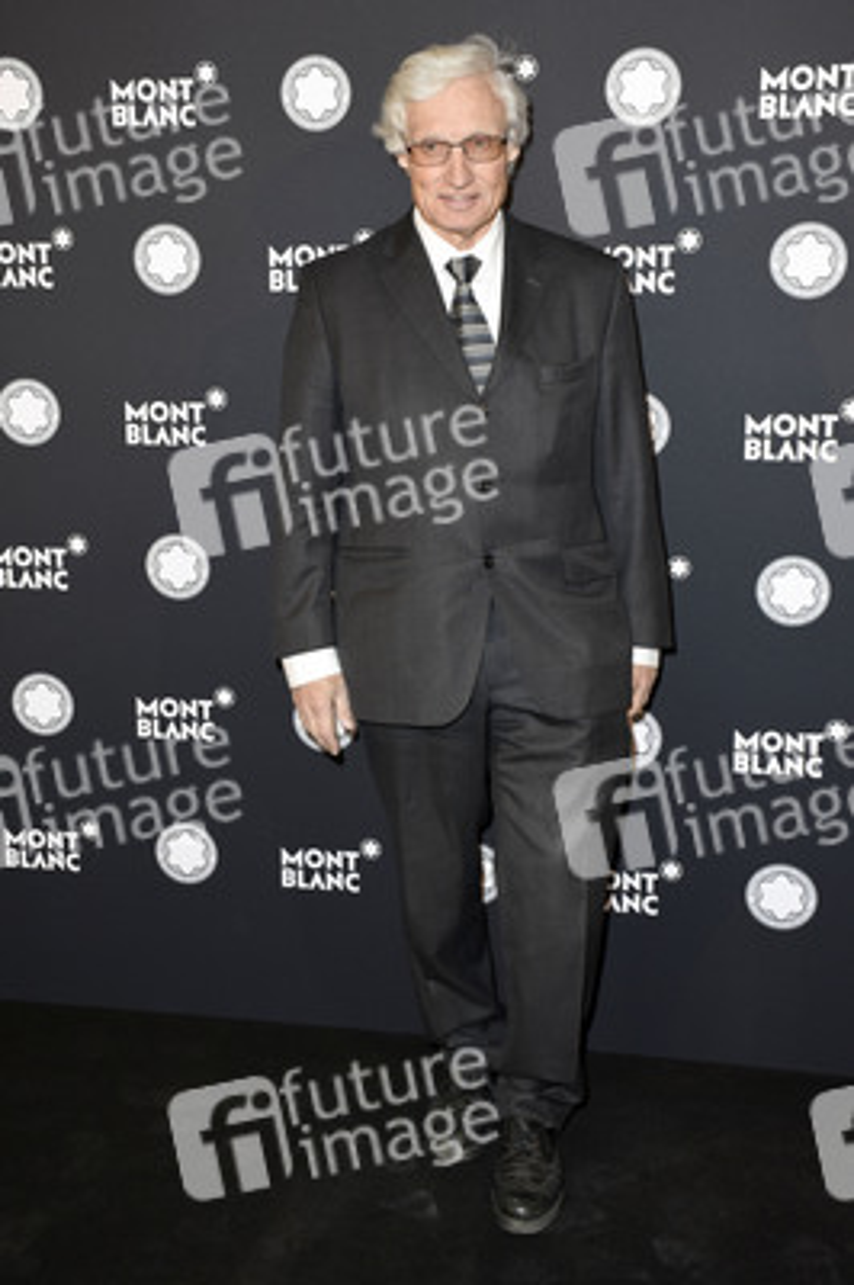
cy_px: 642
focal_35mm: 48
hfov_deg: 28.0
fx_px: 1711
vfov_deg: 41.1
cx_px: 427
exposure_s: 1/160
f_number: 6.3
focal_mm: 32
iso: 500
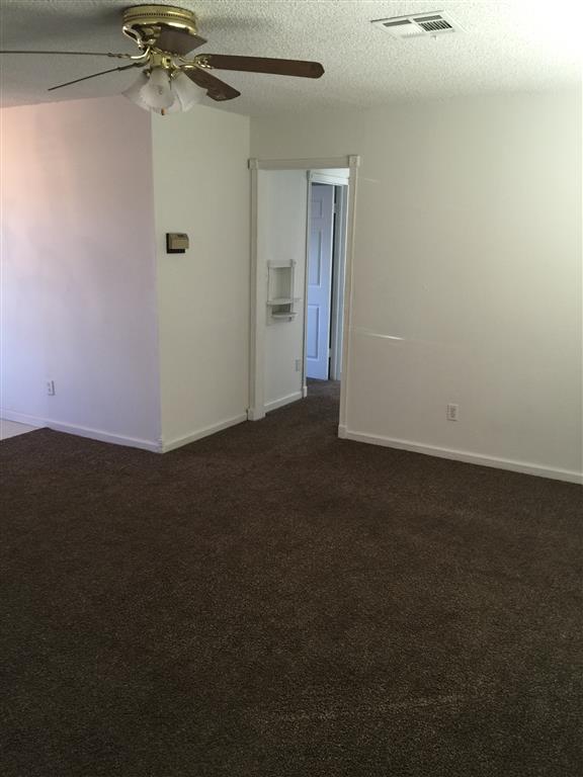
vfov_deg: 61.7
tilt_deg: -12.0
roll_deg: -0.1
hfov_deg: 48.2
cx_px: 292
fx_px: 651
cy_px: 388
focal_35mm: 29
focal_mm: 4.15
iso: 50
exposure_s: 1/15
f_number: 2.2
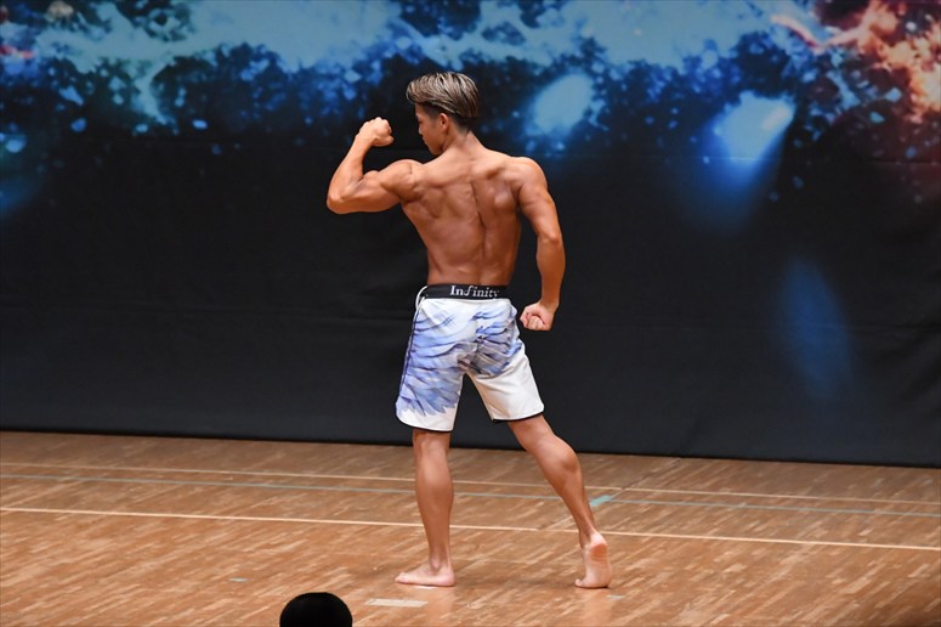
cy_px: 314
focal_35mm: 285
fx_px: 7446
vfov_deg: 4.8
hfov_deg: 7.2
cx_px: 470
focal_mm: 190
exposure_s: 1/400
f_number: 5.6
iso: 6400
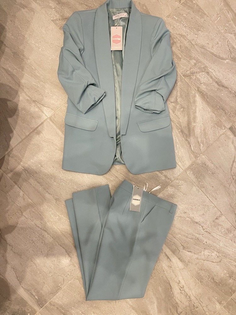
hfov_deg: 54.9
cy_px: 158
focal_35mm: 25
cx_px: 118
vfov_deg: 69.4
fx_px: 227
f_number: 1.6
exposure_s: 1/25
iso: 640
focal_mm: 5.1
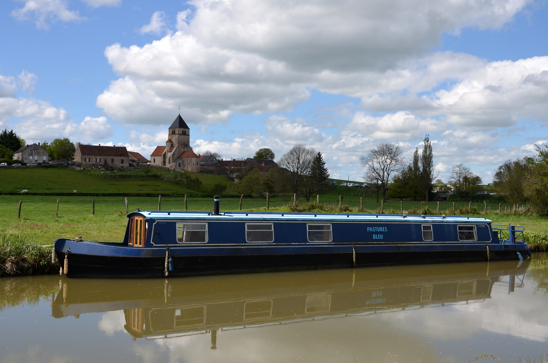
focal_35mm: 45
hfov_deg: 43.7
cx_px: 274
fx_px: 684
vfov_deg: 29.7
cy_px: 182
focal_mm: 30
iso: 100
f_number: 8
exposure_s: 1/400
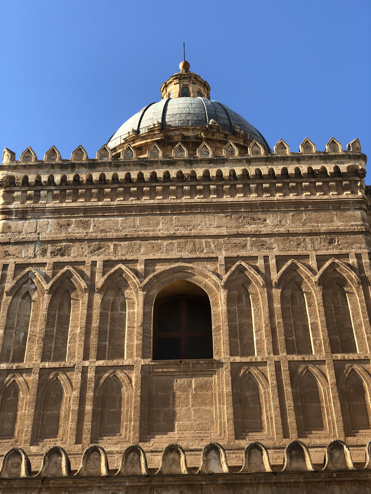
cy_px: 247
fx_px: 743
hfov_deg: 28.0
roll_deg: +2.4
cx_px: 186
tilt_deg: +38.7
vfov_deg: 36.8
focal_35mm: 52
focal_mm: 6
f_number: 2.4
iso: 16
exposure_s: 1/345
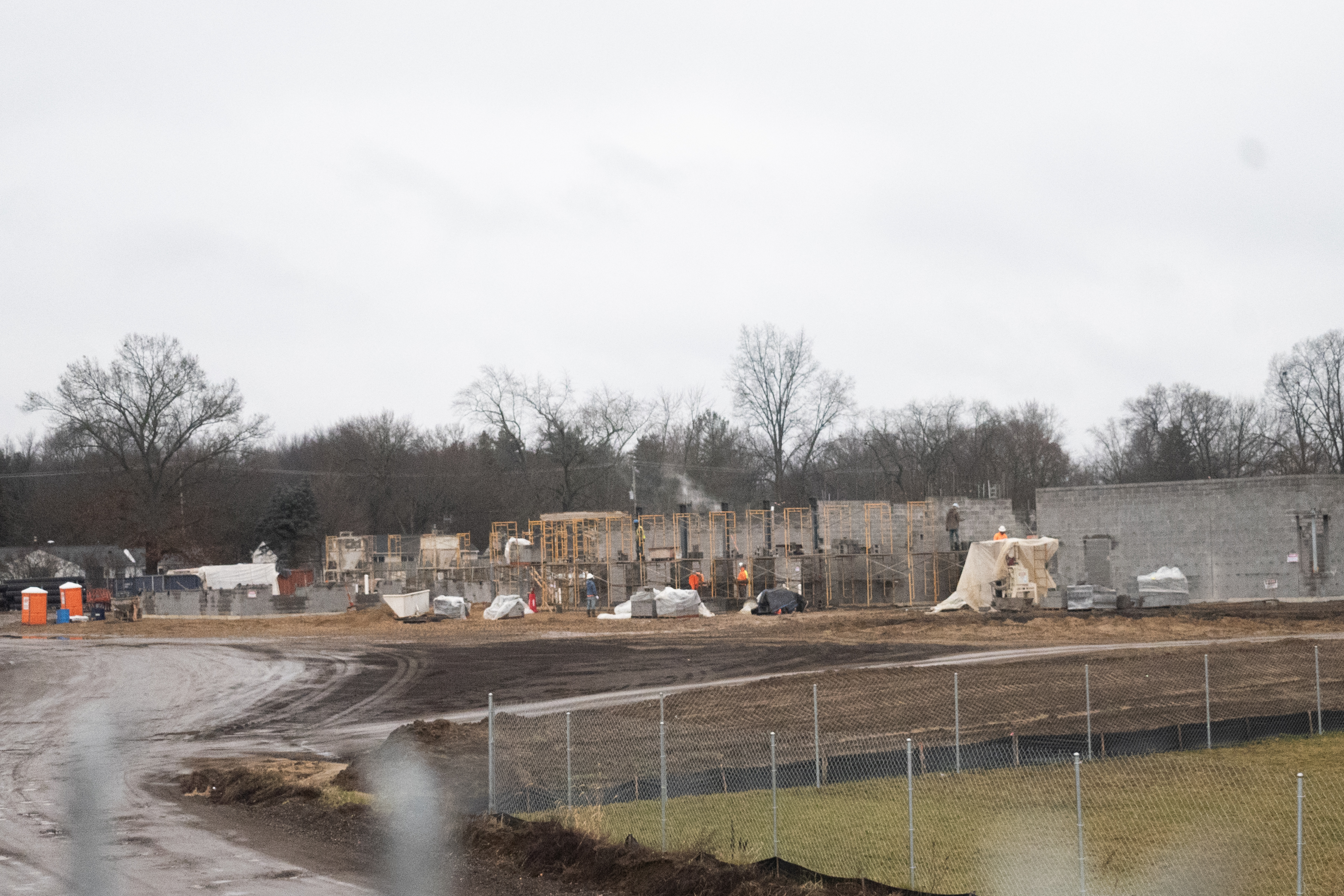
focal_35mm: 59
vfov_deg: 23.0
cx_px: 689
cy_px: 470
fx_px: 2203
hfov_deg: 33.9
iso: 5000
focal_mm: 36
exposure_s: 1/2000
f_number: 4.8
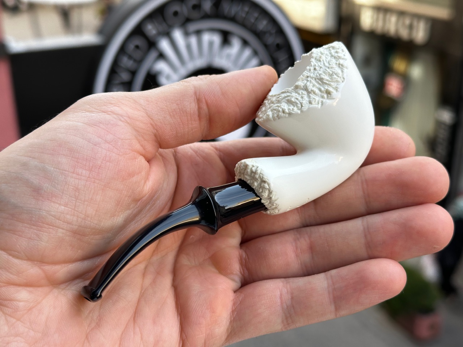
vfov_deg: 30.3
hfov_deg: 39.7
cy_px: 174
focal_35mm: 48
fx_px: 642
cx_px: 232
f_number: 1.78
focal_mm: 6.86
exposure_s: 1/355
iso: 64
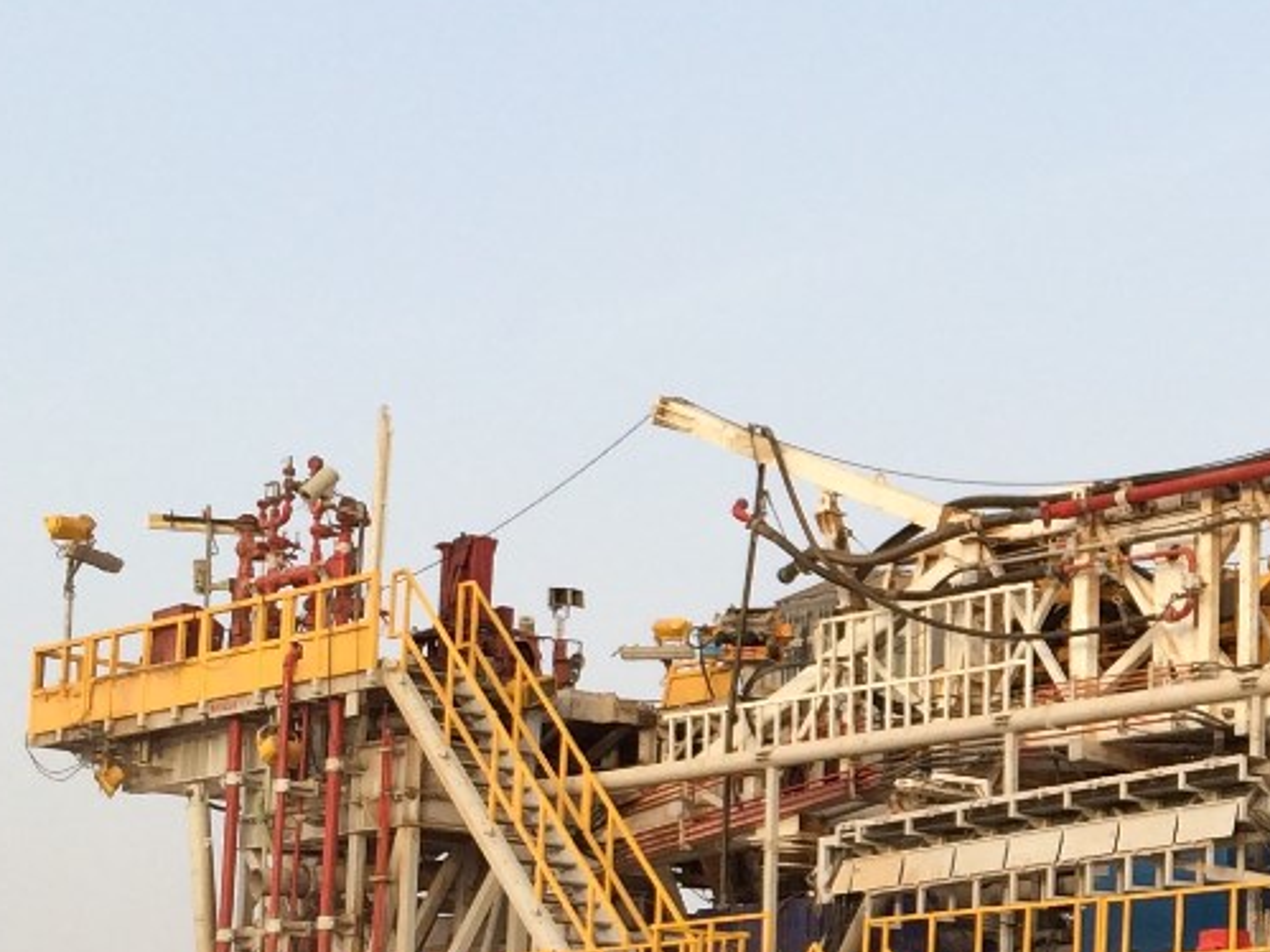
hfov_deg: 19.6
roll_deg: -0.4
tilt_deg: +6.5
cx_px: 1596
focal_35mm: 93
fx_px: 3411
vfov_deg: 15.7
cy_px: 807
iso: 32
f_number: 2.2
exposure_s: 1/733
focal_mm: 4.15
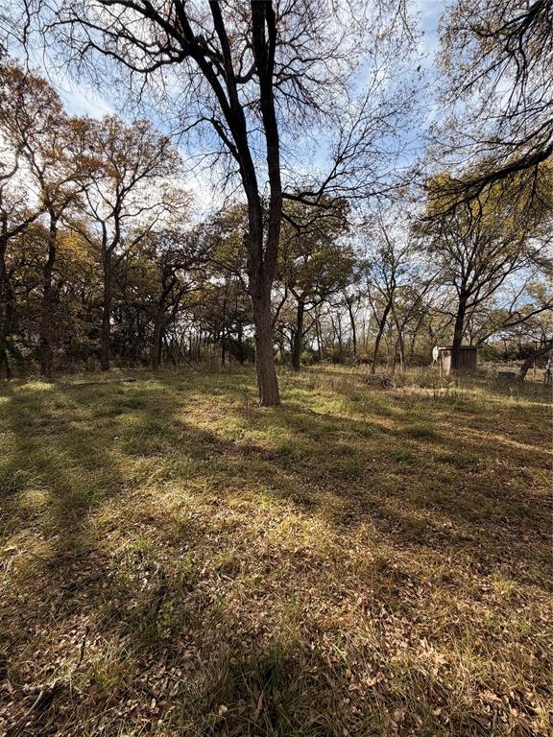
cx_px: 276
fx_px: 298
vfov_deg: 102.1
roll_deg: -1.7
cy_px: 368
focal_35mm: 14
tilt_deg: -1.0
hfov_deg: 85.7
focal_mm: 2.22
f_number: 2.2
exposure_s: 1/502
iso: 50
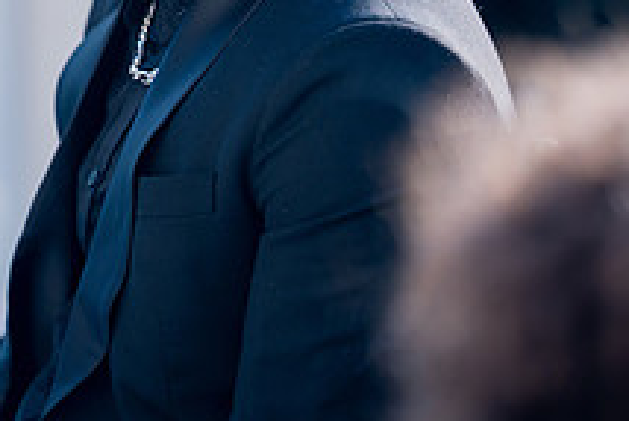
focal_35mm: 406
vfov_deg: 3.4
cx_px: 24
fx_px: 7098
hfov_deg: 5.1
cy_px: -66
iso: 320
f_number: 2
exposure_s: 1/2500
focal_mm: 150
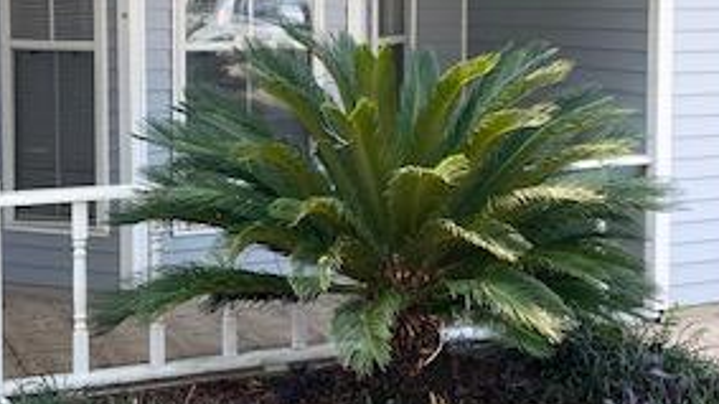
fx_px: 1220
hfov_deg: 32.8
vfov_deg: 18.7
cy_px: 91
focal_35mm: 64
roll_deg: -0.7
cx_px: 338
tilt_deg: -3.0
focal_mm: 4.25
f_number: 1.8
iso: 32
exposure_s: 1/351
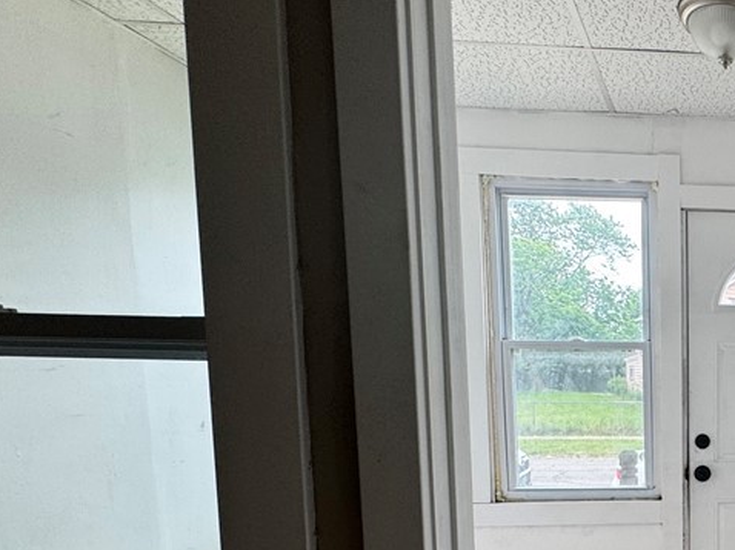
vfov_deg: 44.5
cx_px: 778
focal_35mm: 30
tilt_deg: -5.5
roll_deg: +0.0
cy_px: 441
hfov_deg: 46.8
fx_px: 637
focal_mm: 2.22
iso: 125
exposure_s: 1/99
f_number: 2.2
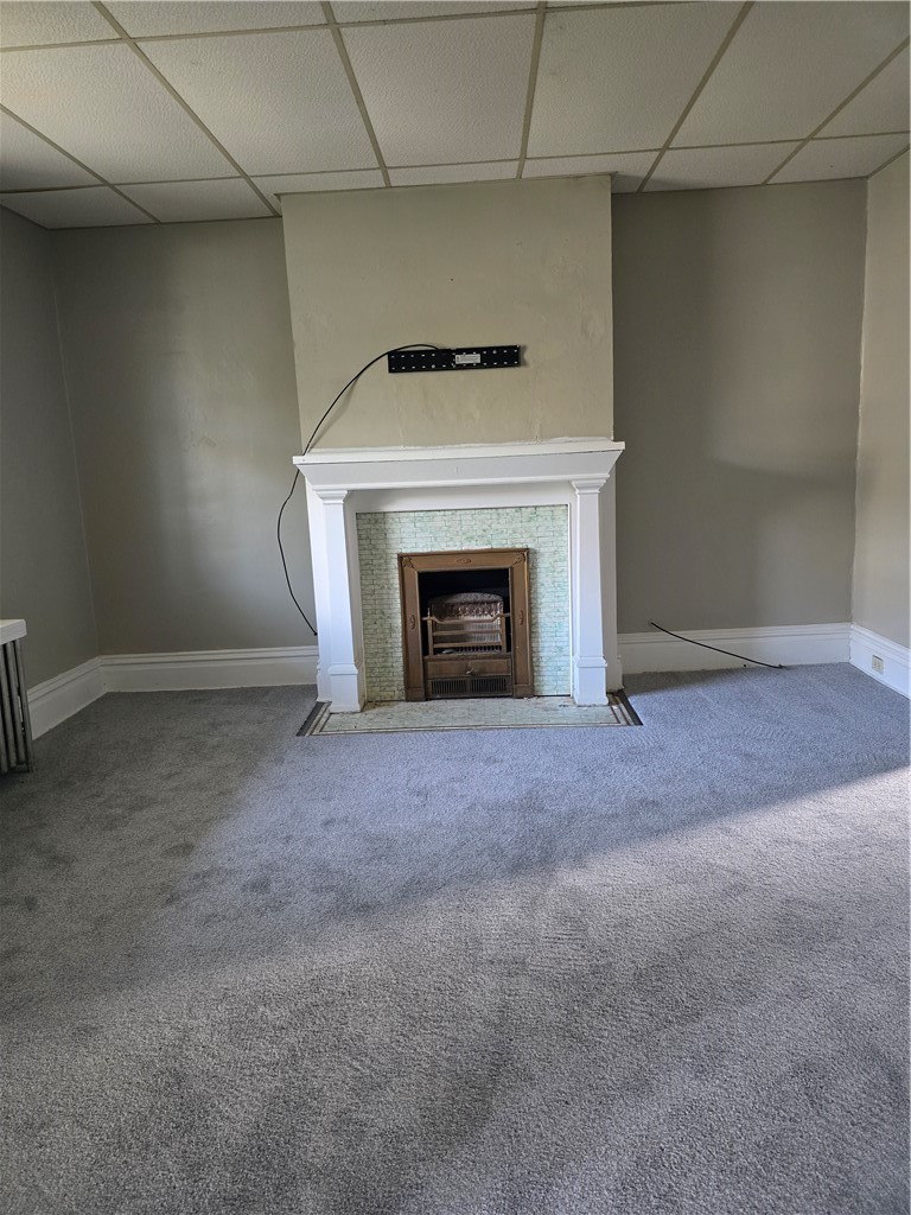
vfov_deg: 73.9
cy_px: 608
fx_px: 807
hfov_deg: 58.9
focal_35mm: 23
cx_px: 456
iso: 640
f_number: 1.7
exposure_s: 1/60
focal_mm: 6.3
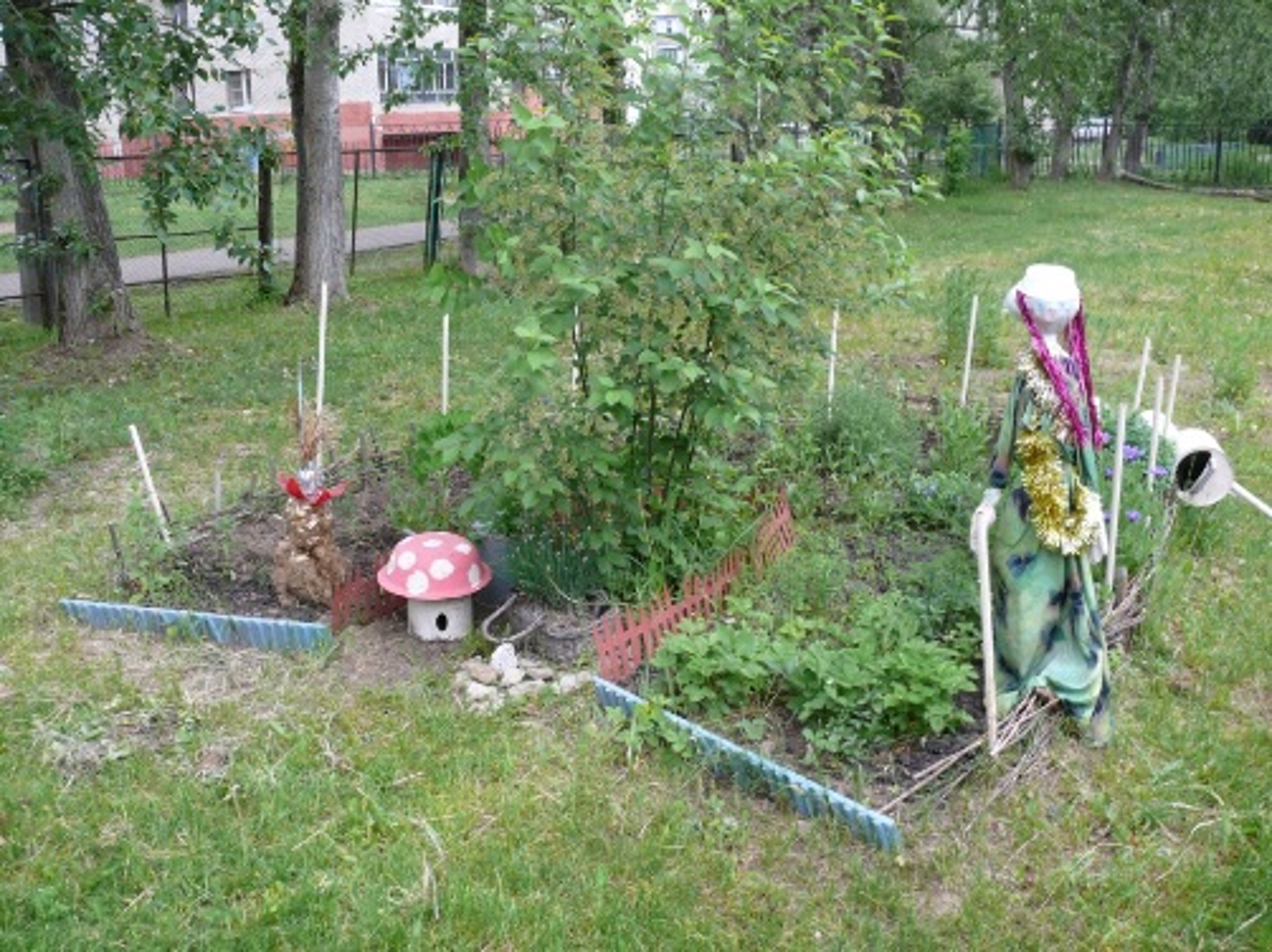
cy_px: 476
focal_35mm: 35
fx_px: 1285
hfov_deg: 52.6
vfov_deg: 40.7
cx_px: 636
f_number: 2.8
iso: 100
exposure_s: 1/50
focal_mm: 7.4
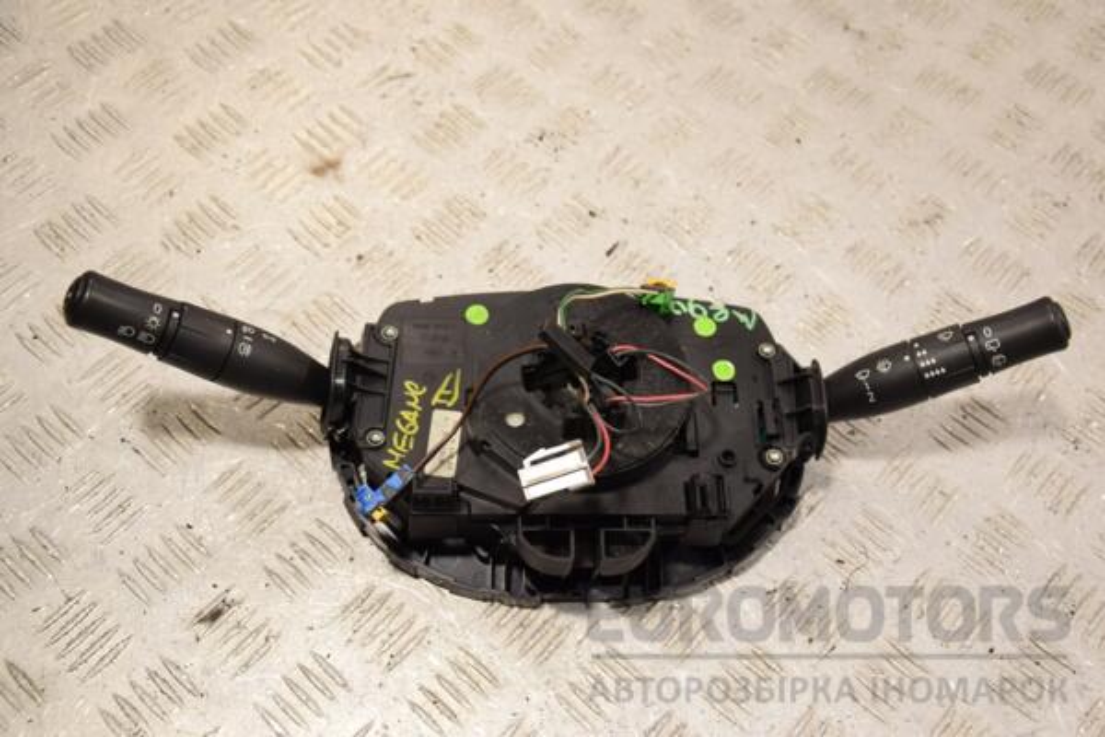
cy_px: 368
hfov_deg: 46.4
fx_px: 1289
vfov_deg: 31.9
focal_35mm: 42
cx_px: 552
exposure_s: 1/125
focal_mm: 28
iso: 400
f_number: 5.6
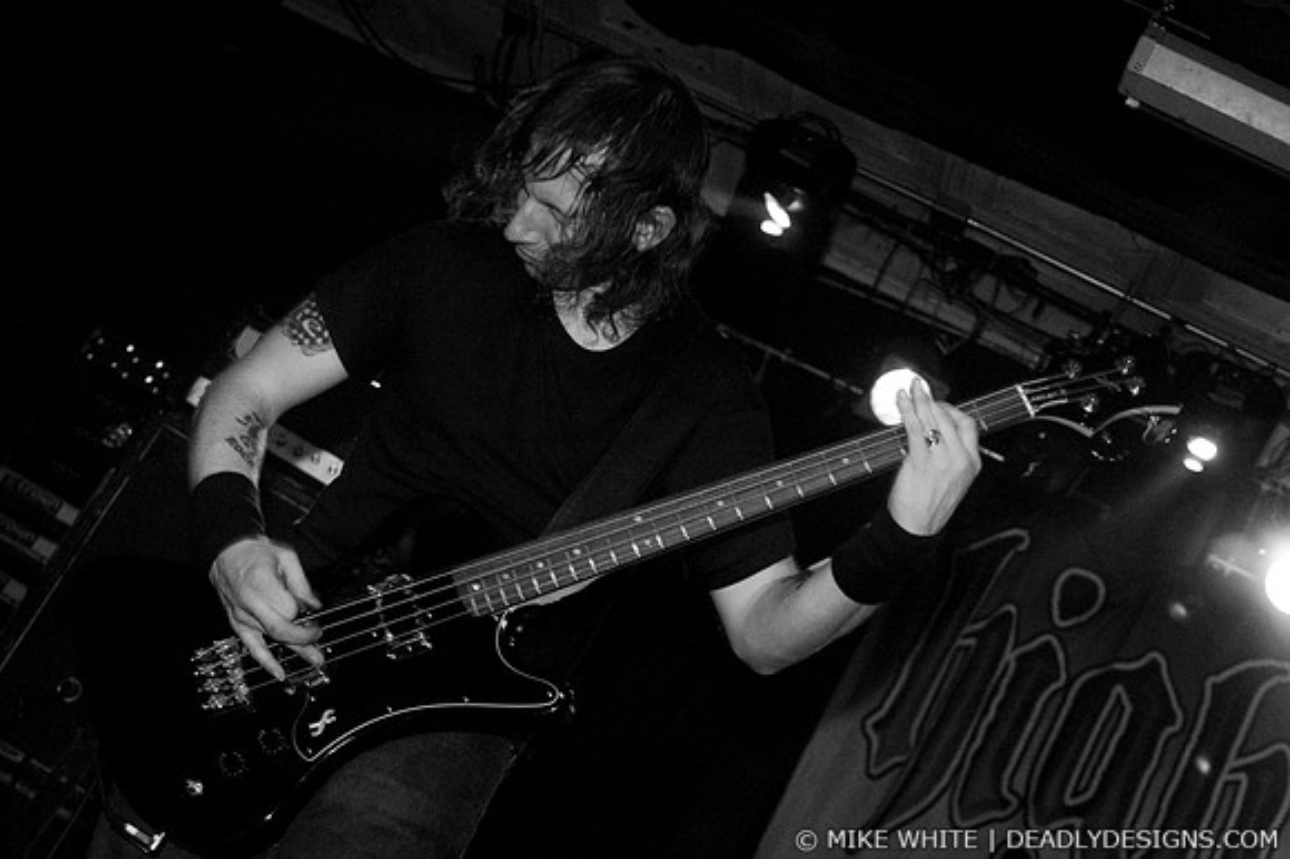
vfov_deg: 25.7
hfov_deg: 37.9
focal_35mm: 52
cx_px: 645
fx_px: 1880
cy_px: 430
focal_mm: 35
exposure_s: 1/50
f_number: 2.8
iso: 800
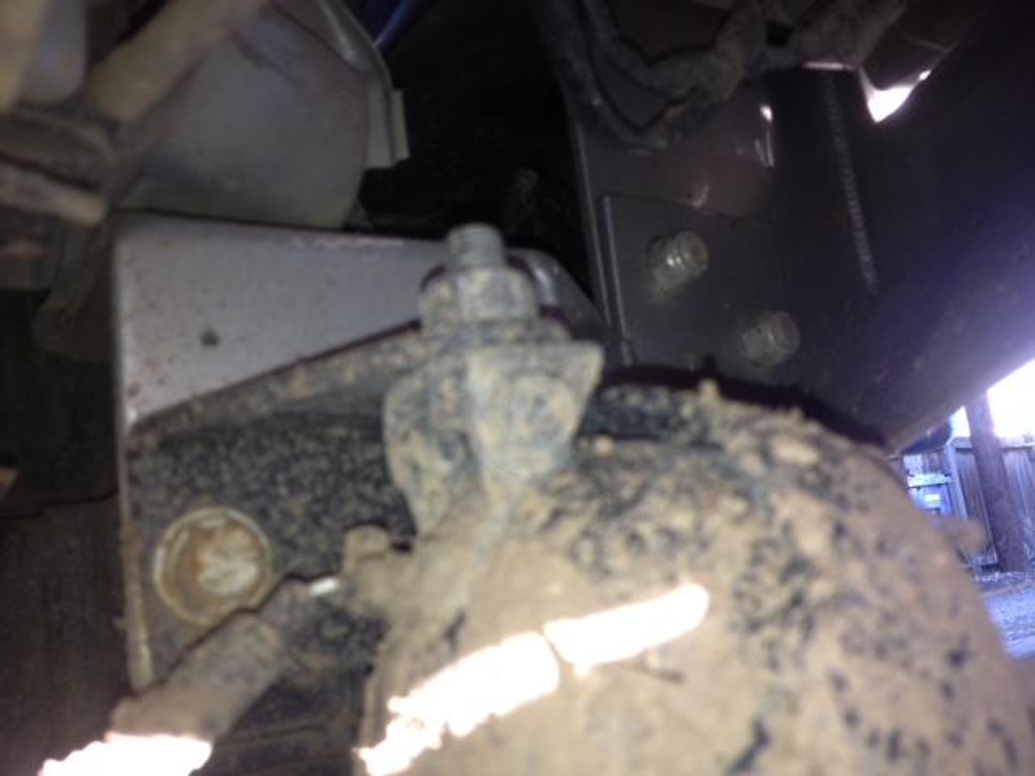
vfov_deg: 40.7
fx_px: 1046
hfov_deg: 52.6
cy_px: 388
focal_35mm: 35
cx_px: 518
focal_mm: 4.28
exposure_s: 1/53
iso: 64
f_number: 2.4
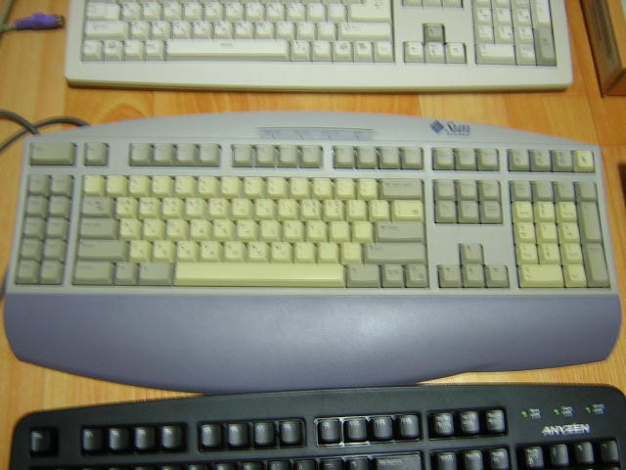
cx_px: 313
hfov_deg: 51.4
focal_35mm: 36
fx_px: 651
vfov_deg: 39.7
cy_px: 235
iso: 131
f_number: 2.6
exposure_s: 1/3.7
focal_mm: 4.7
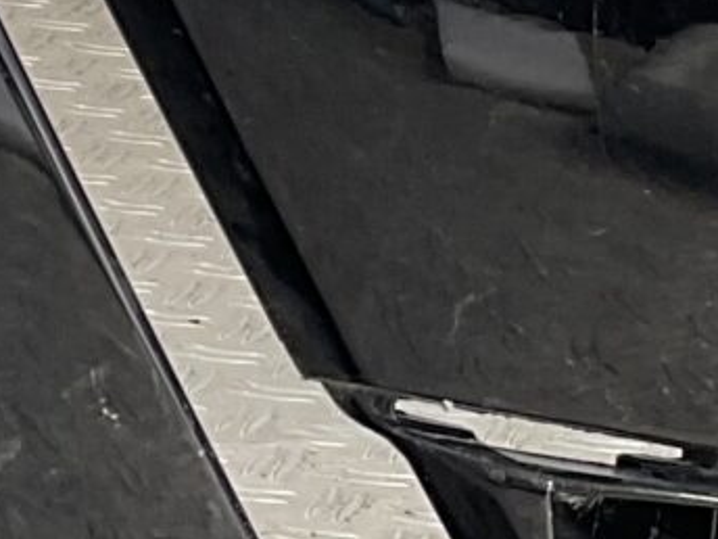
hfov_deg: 9.2
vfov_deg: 6.9
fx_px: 4480
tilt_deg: -17.1
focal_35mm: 216
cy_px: 190
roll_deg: -4.5
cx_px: 221
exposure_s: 1/123
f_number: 1.8
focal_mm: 3
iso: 16
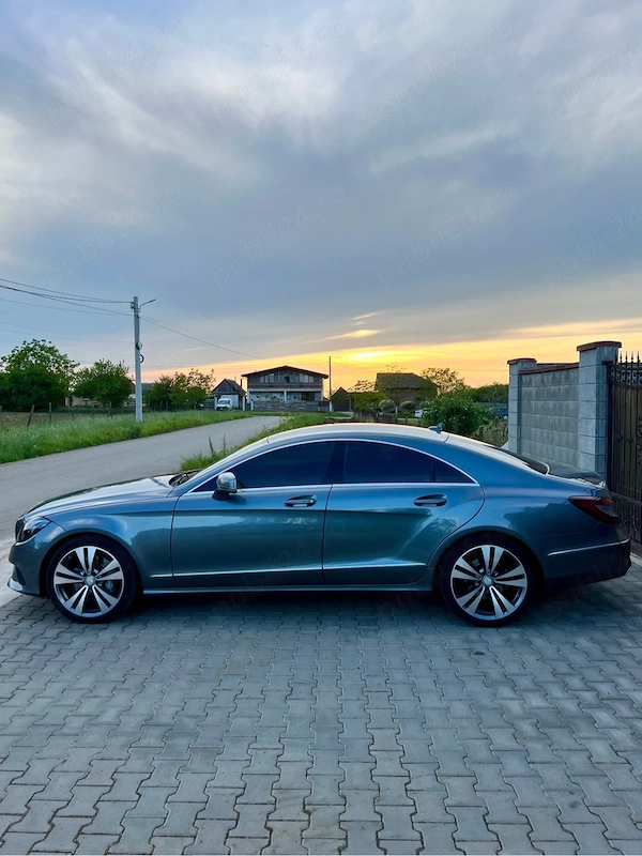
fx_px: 643
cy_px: 428
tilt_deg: -1.4
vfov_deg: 67.3
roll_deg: +0.5
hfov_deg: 53.1
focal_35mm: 26
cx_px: 321
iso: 50
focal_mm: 5.7
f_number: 1.5
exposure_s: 1/887
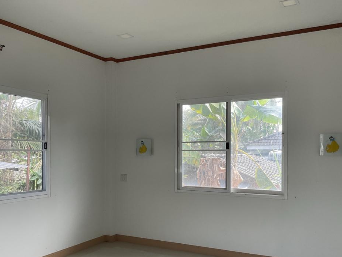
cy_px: 159
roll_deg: +0.3
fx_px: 356
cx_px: 146
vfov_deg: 39.4
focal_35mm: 36
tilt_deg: -2.2
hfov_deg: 51.2
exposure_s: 1/100
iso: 25
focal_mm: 3
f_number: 1.8
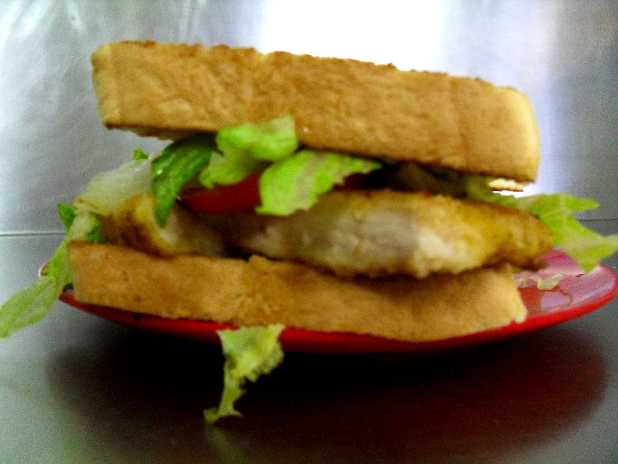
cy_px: 232
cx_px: 309
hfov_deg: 52.6
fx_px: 625
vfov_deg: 40.7
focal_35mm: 35
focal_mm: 6.3
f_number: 3.2
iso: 400
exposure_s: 1/15
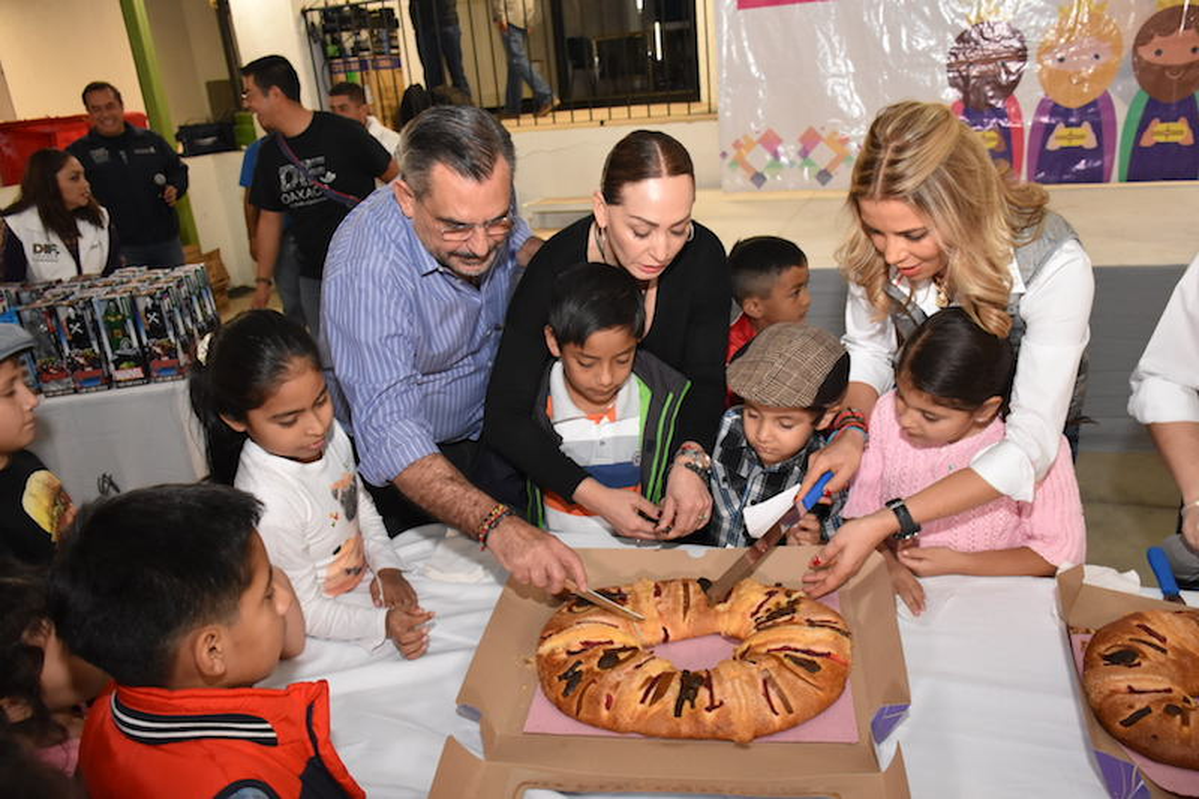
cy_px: 400
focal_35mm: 27
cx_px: 600
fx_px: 899
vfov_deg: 47.9
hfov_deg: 67.4
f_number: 4
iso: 1800
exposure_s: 1/60
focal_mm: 18
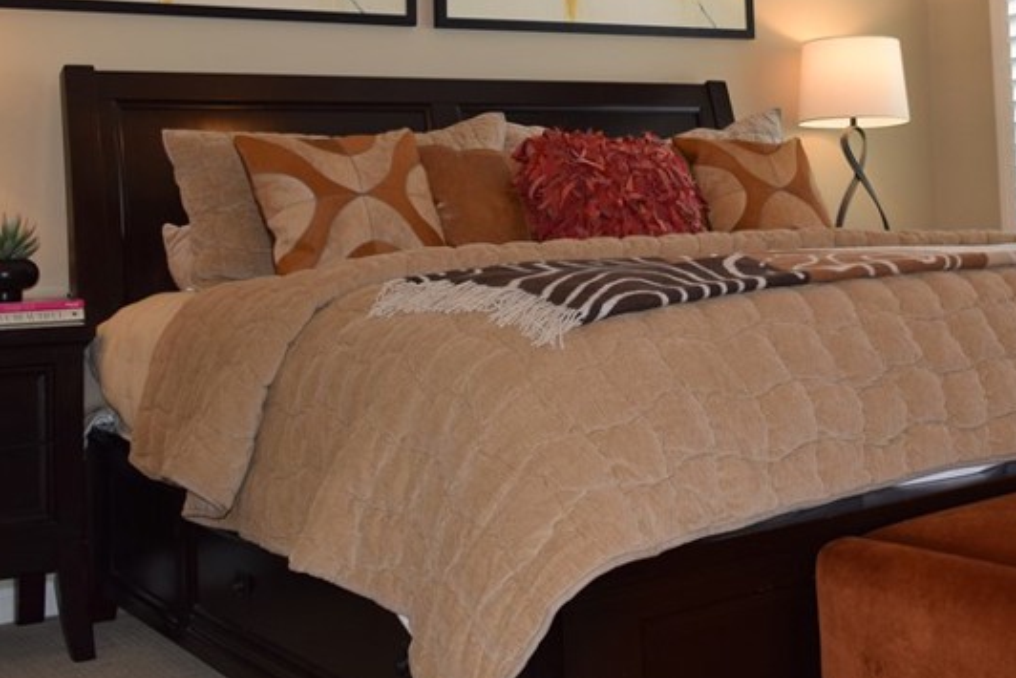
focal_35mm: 52
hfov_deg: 37.3
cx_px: 760
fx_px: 1468
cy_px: 45
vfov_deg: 25.1
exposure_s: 1/125
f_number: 5.6
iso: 560
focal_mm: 18
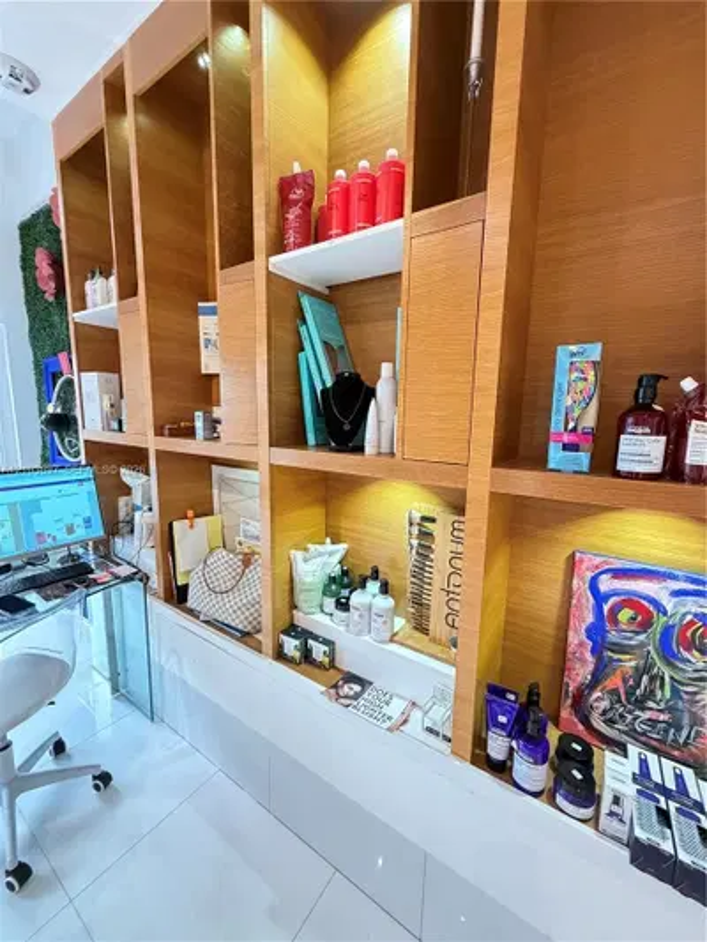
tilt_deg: -9.2
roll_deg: -1.4
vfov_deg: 102.1
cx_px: 354
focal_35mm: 14
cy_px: 471
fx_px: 381
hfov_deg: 85.7
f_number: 2.2
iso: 640
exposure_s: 1/60
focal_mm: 2.22
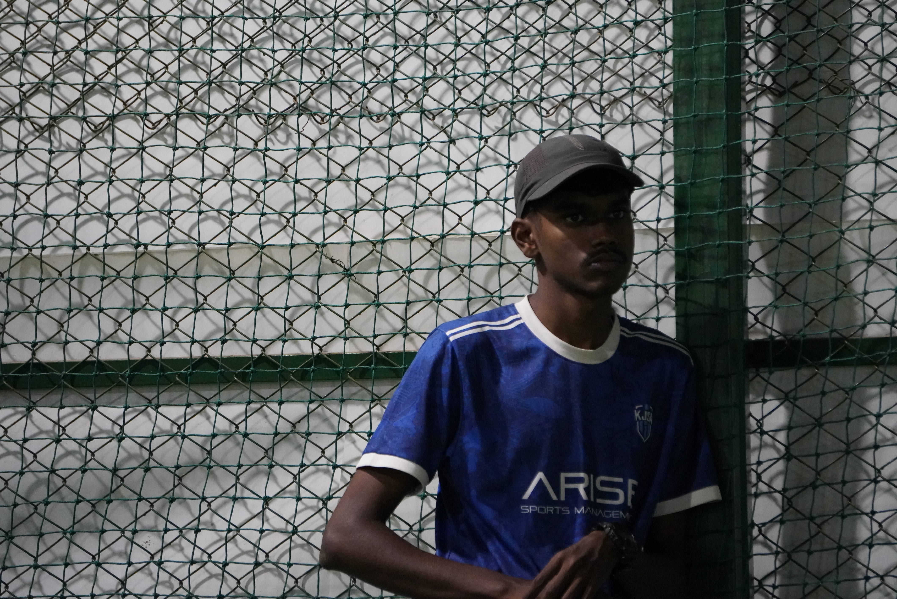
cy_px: 300
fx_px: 7853
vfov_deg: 4.4
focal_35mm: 315
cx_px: 448
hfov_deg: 6.5
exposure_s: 1/200
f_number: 6.3
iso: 6400
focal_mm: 210
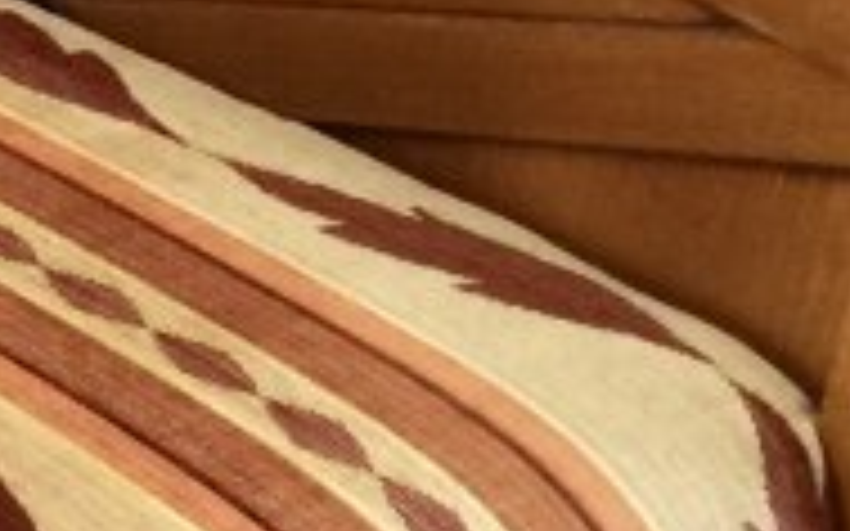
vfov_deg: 6.3
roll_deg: -3.3
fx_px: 4840
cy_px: 234
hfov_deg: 9.5
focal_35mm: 209
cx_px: -715
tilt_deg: -29.8
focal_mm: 3.3
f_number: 2.4
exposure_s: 1/33
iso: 80
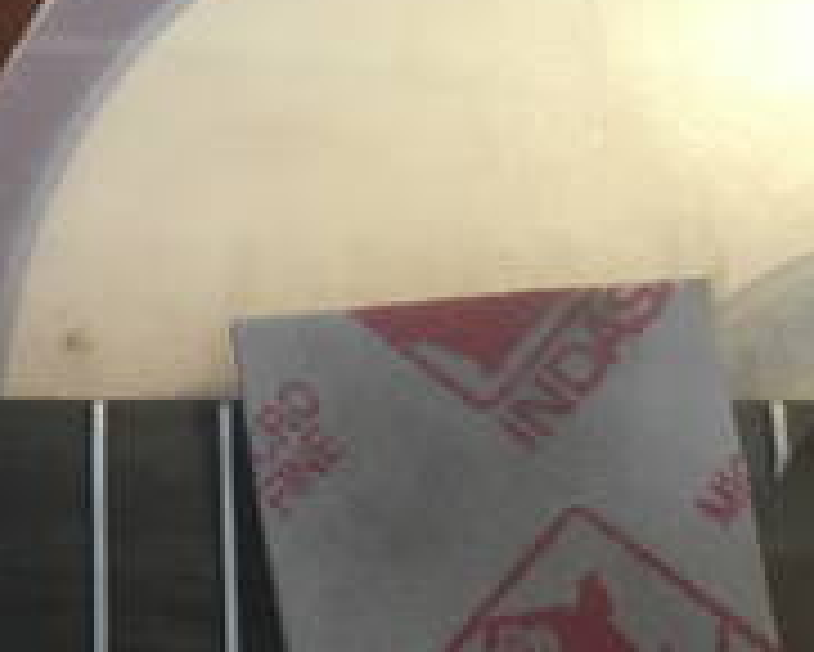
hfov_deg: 19.1
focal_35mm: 94
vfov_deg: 16.1
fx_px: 2266
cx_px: -202
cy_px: 621
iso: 64
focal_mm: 4.15
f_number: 2.2
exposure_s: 1/33
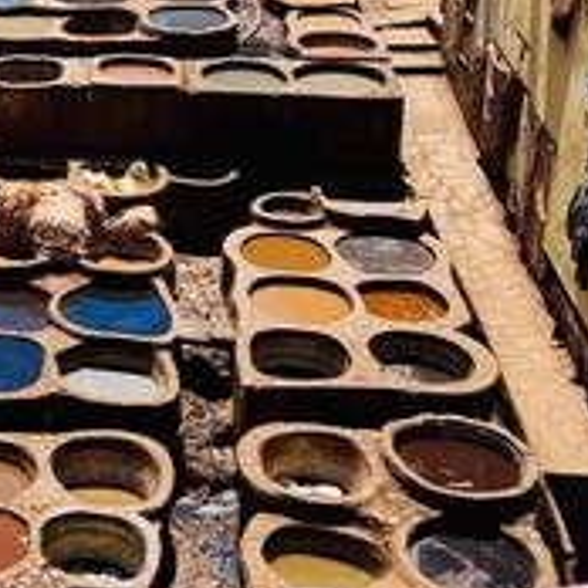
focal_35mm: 78
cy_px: 182
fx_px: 1499
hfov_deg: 20.1
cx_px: -203
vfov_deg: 22.1
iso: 80
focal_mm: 6.76
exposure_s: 1/2959
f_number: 1.78
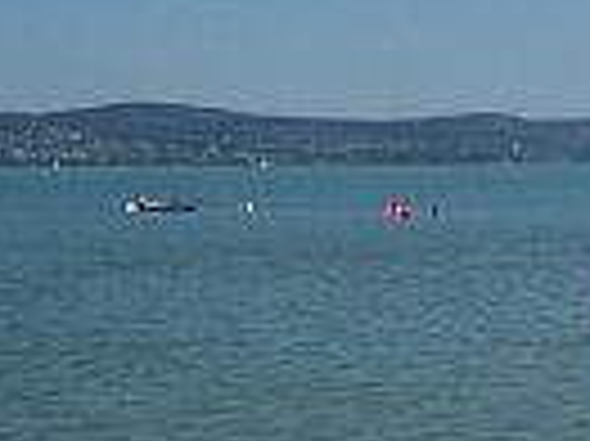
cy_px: -54
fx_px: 1992
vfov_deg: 12.4
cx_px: 1000
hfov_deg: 15.0
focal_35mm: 117
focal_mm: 5.6
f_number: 5.6
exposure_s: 1/1000
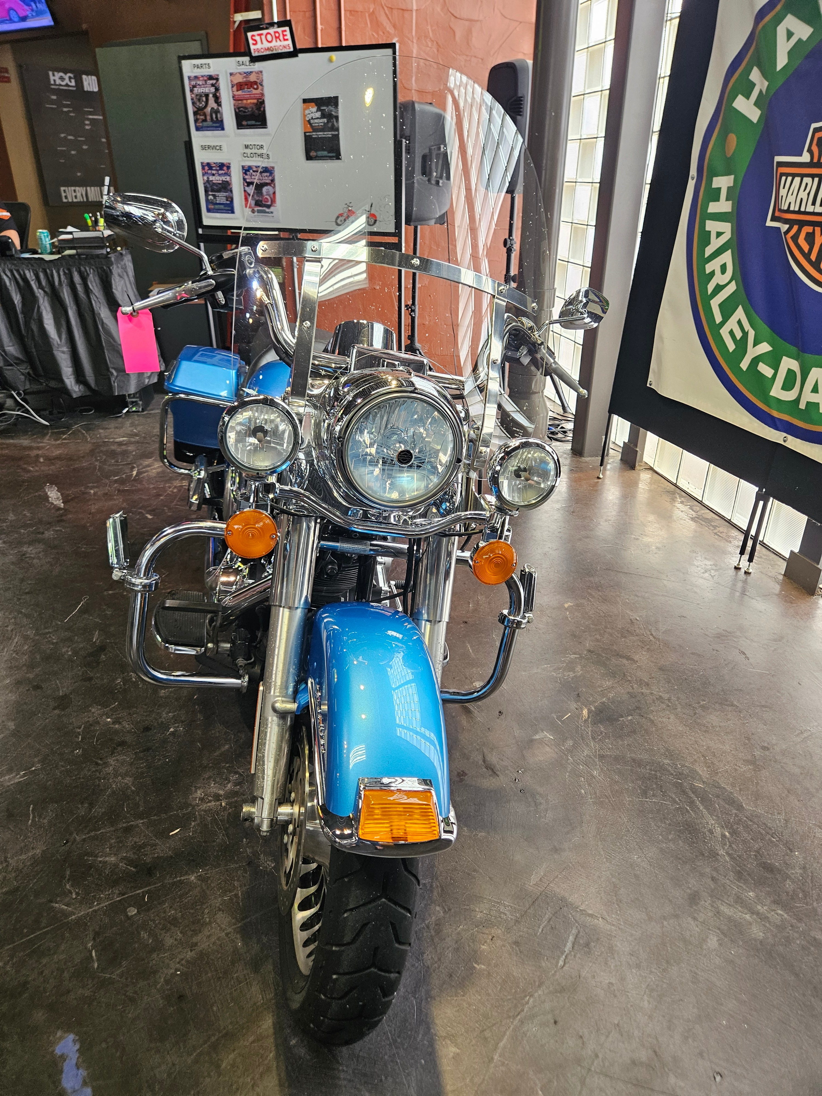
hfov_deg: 58.9
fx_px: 728
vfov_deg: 73.9
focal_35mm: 23
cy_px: 548
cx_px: 411
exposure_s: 1/120
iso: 160
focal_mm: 5.4
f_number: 1.8
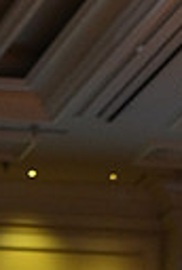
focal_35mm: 439
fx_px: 3311
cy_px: 420
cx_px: 244
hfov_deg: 3.1
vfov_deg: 4.7
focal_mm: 97
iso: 3200
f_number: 4
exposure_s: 1/500
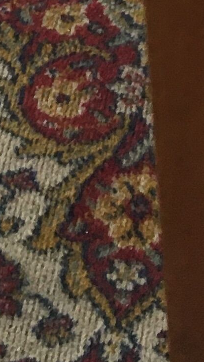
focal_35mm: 173
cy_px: -508
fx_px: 1664
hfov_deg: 7.0
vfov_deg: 10.6
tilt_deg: -30.8
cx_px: 78
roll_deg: +5.4
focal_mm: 4.15
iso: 100
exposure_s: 1/33
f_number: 2.2
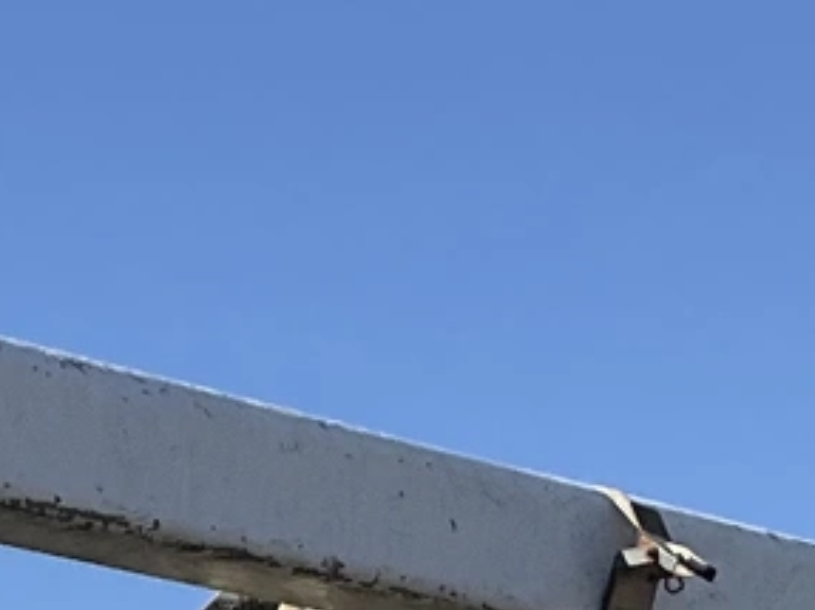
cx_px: 321
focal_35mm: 202
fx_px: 4754
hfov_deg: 9.8
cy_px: 1379
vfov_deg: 7.0
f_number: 1.8
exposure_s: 1/1675
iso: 25
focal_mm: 3
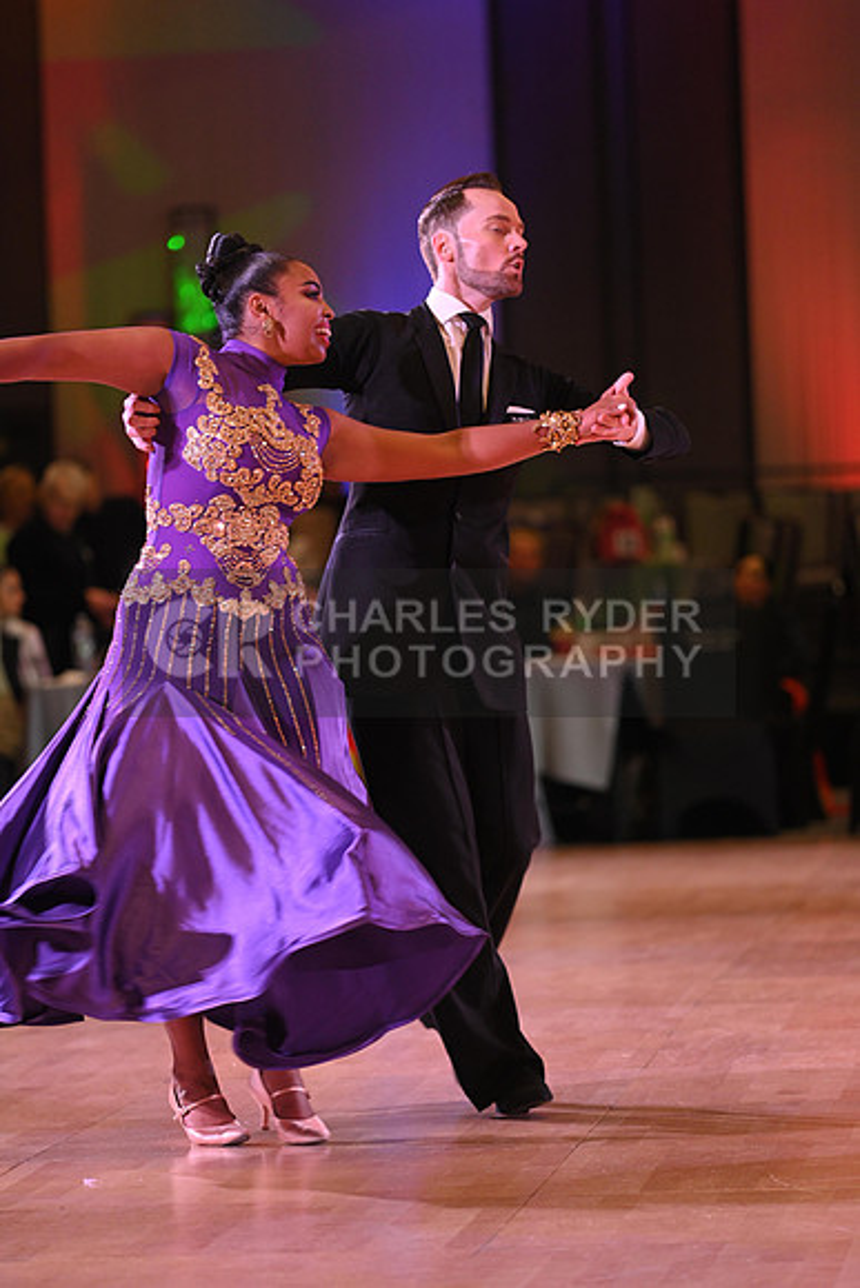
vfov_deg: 10.8
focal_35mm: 190
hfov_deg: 7.2
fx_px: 6804
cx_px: 430
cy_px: 644
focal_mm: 190
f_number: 4.5
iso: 1600
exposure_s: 1/200
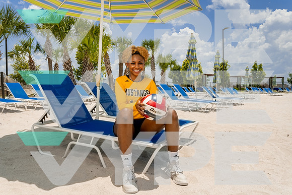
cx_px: 146
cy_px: 98
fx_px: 227
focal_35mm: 28
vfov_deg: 46.4
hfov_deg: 65.5
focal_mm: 28
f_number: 18
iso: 250
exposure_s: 1/200
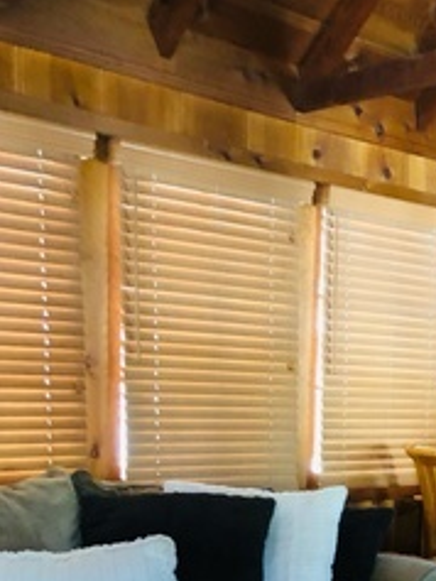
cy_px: 571
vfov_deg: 30.5
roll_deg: -2.5
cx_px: 457
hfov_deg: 23.6
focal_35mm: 59
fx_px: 990
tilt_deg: -10.0
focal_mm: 3.99
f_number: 1.8
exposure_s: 1/4
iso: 125
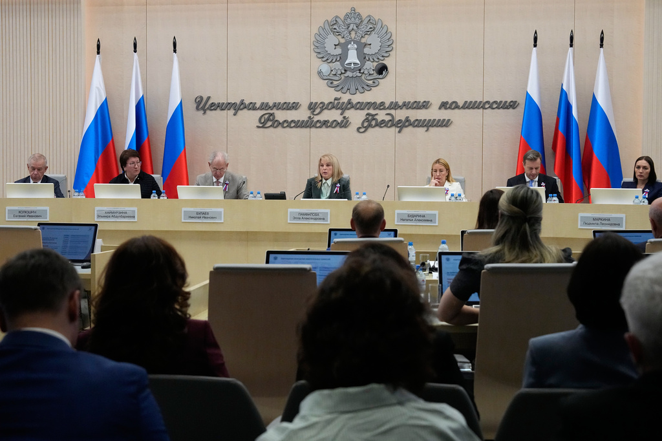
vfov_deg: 22.2
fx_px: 1121
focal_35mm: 61
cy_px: 220
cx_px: 331
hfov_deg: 32.9
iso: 8000
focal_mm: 61
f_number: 5.6
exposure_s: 1/1000
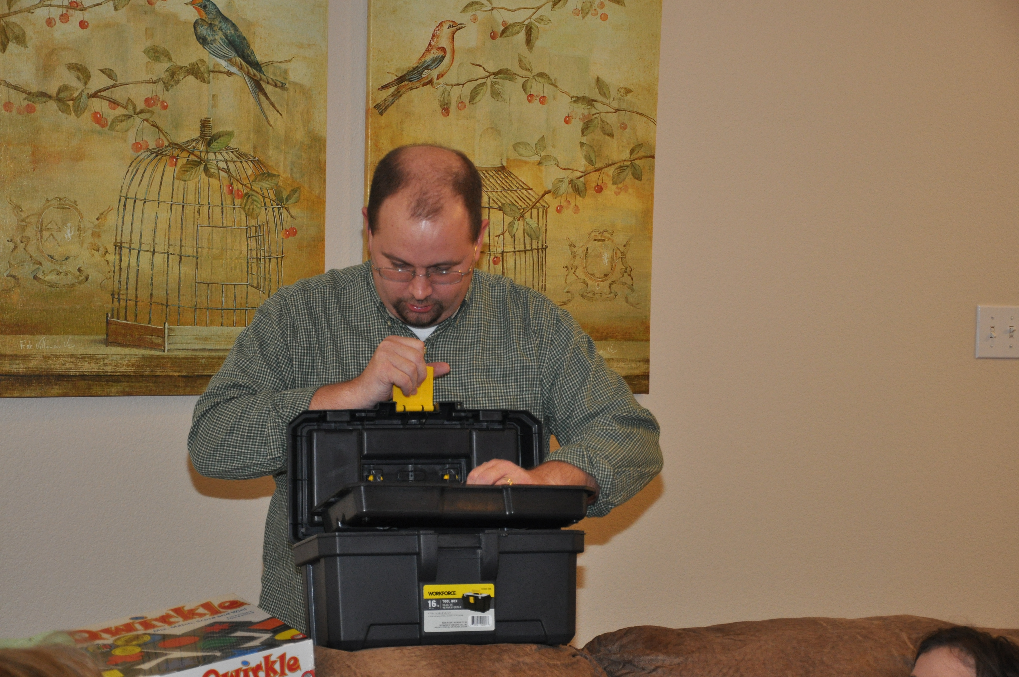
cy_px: 338
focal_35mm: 75
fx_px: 2120
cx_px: 510
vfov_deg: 18.1
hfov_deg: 27.0
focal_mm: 50
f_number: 5
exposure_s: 1/60
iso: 800
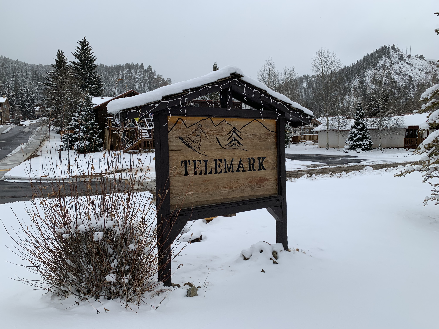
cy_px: 164
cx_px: 220
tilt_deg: -3.4
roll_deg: +1.1
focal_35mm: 26
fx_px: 330
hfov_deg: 67.3
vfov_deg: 53.1
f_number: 1.8
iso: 25
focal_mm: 4.25
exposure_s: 1/2681
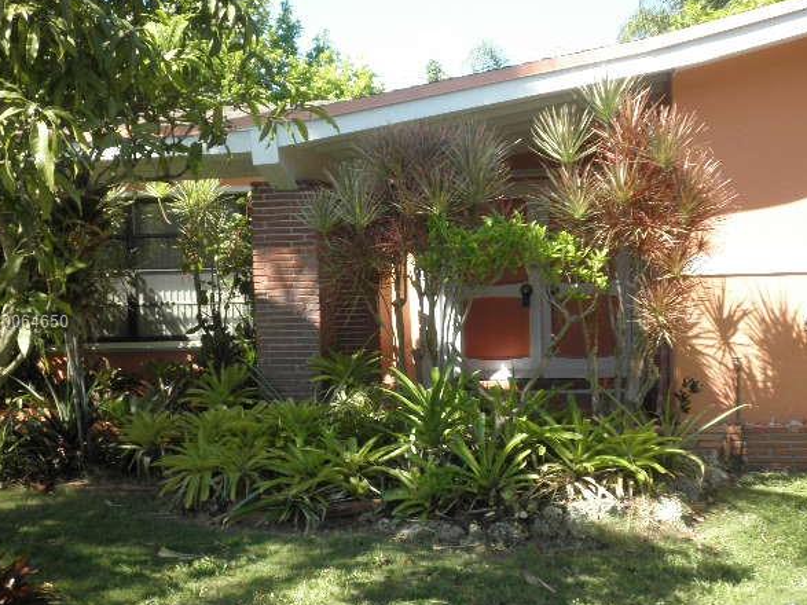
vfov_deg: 30.2
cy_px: 323
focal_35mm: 48
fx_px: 1119
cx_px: 418
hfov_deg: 39.7
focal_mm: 7.9
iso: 64
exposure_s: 1/200
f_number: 3.4
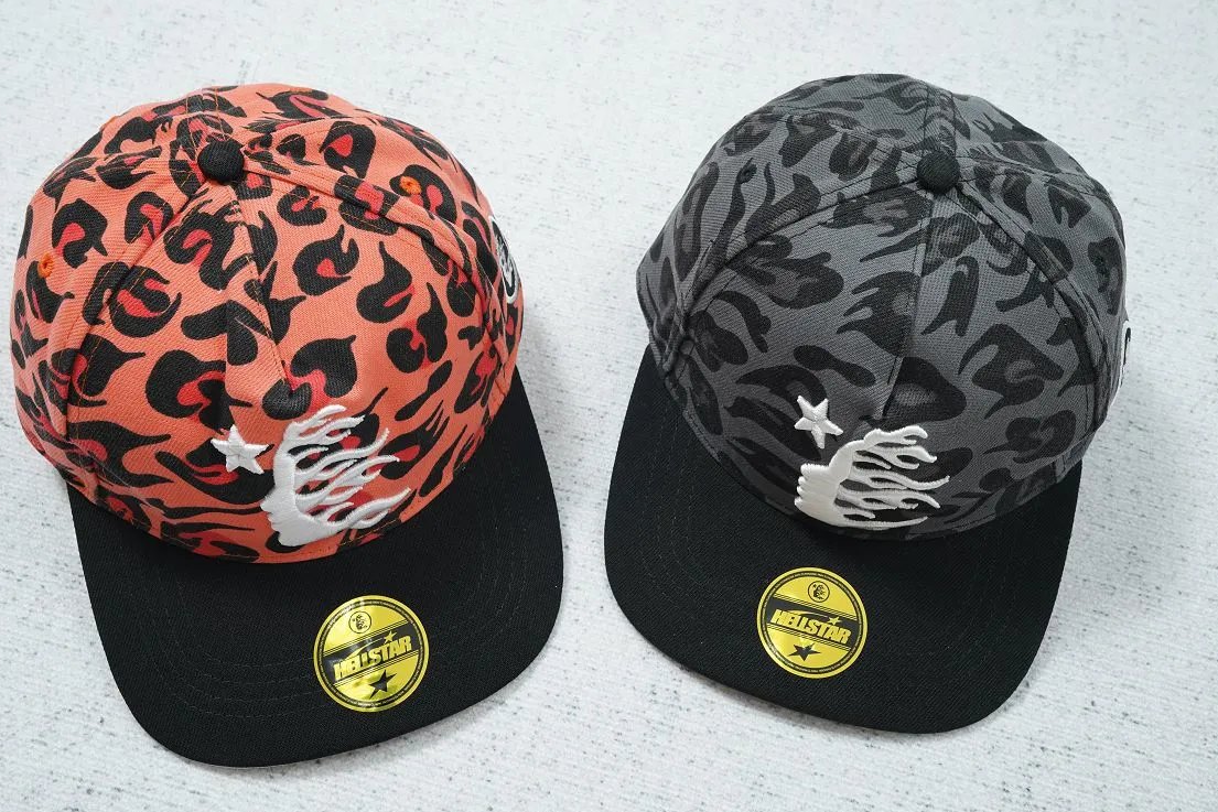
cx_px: 573
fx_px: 1286
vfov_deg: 35.1
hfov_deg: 50.7
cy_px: 388
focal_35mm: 38
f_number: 10
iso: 1600
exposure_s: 1/100
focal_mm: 35
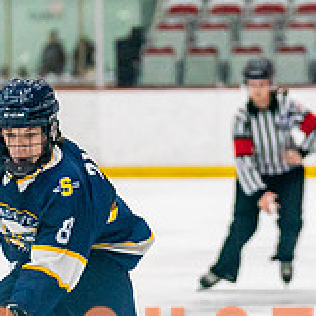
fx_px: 4699
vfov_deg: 3.8
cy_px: 356
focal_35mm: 455
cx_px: 21
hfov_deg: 3.8
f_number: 2.8
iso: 4000
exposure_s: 1/1600
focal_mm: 107
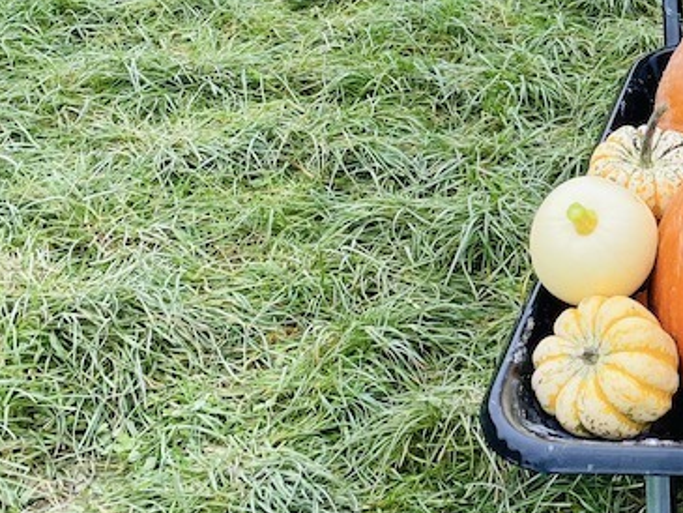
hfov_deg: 23.9
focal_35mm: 73
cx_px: 853
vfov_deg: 19.3
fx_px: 1441
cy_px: -62
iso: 32
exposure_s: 1/375
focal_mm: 4.25
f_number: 1.8
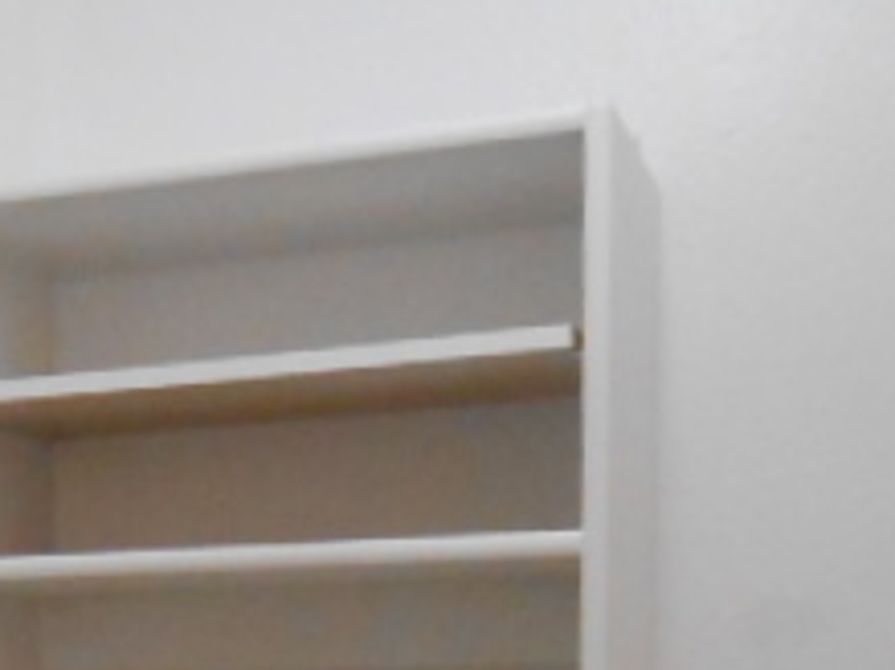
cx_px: -25
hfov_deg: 24.4
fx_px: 1964
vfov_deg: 18.1
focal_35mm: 76
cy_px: 870
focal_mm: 4.6
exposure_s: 1/40
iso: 800
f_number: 3.5
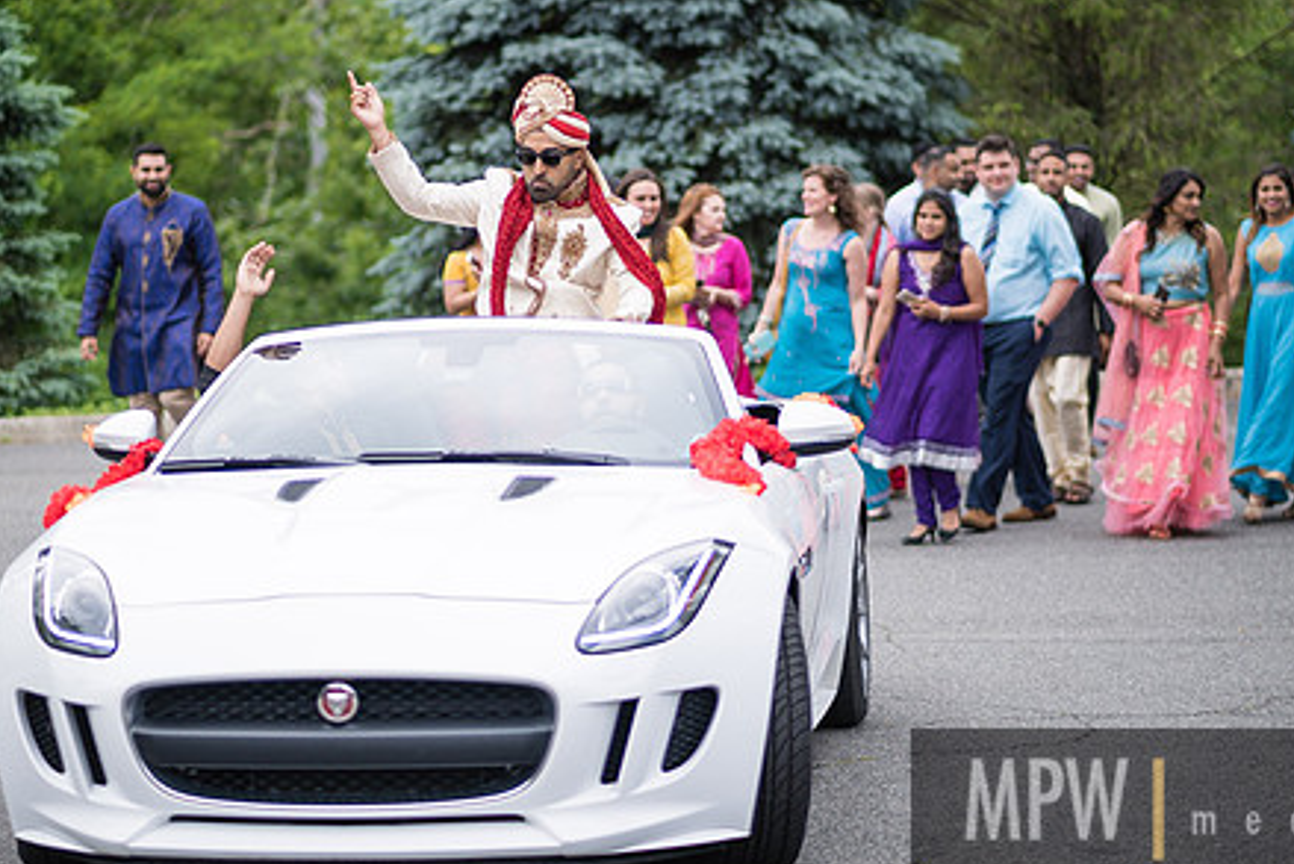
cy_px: 344
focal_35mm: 111
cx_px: 584
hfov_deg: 18.4
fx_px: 3991
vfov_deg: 12.3
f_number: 1.2
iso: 160
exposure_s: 1/8000
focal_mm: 56
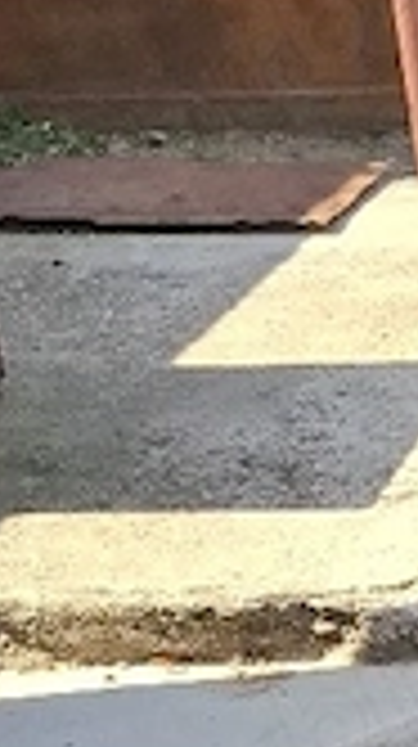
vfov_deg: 17.3
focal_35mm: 121
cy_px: 770
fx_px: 2392
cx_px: 1303
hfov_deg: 8.3
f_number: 1.8
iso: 50
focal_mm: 5.54
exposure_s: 1/1000
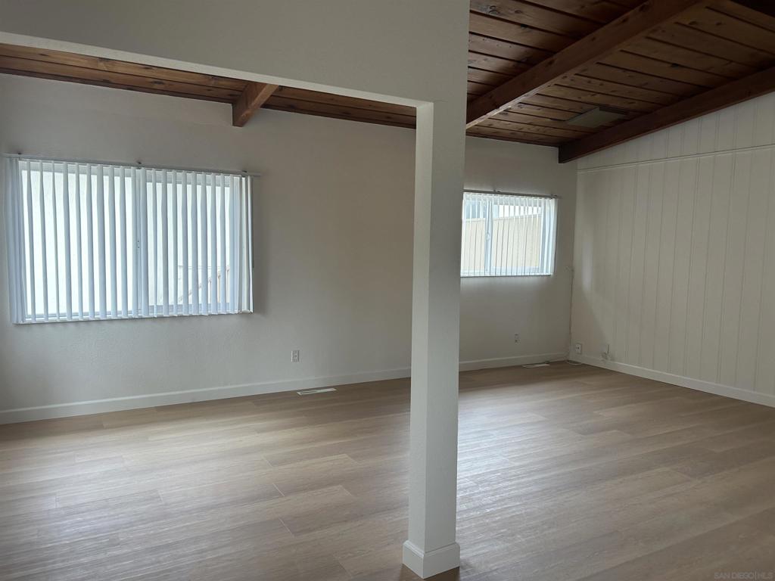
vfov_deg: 53.1
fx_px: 582
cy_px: 290
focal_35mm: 26
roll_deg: -1.2
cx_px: 388
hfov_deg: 67.3
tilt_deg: -4.3
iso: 50
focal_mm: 5.7
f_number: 1.5
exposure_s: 1/160
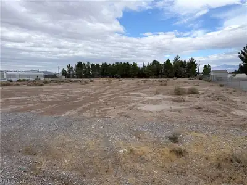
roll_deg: +0.4
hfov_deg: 71.6
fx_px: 171
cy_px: 92
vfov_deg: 56.8
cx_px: 124
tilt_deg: -5.6
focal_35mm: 24
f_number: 1.78
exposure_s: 1/5319
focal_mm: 6.76
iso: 80
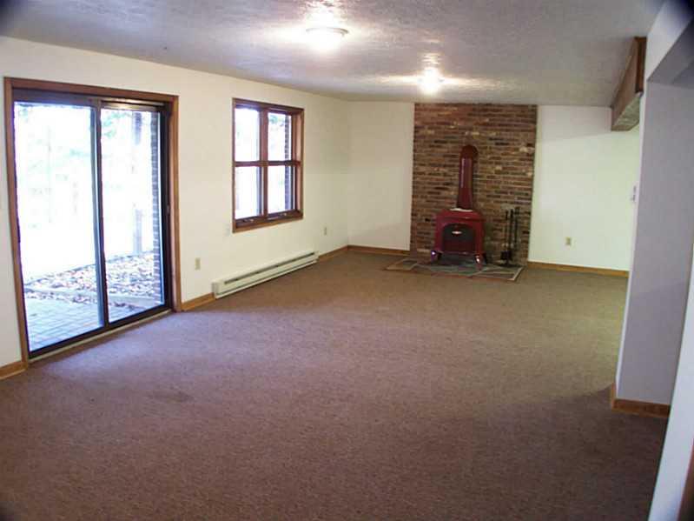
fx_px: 762
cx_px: 347
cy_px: 260
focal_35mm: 38
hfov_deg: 49.0
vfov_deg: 37.7
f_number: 2.8
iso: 140
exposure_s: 1/4
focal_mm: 6.3
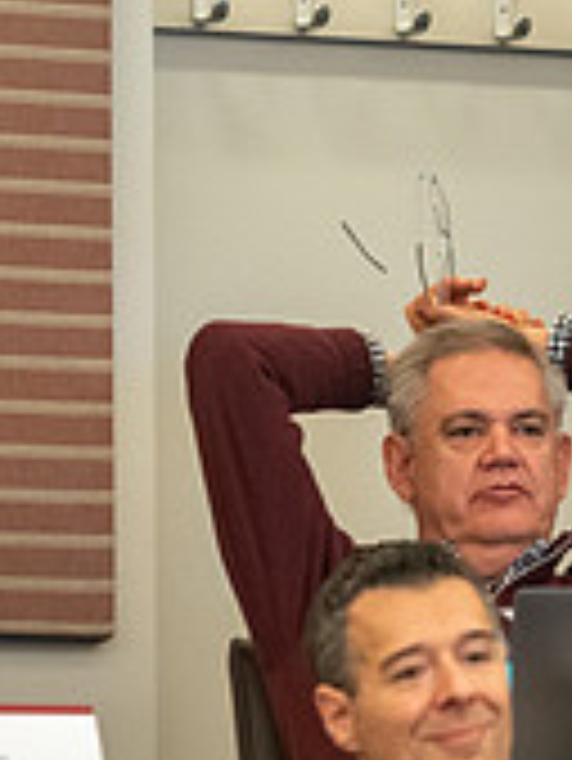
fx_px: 14523
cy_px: 580
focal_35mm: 660
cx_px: 401
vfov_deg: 3.0
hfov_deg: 2.3
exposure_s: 1/160
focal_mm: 200
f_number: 2.8
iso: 2000
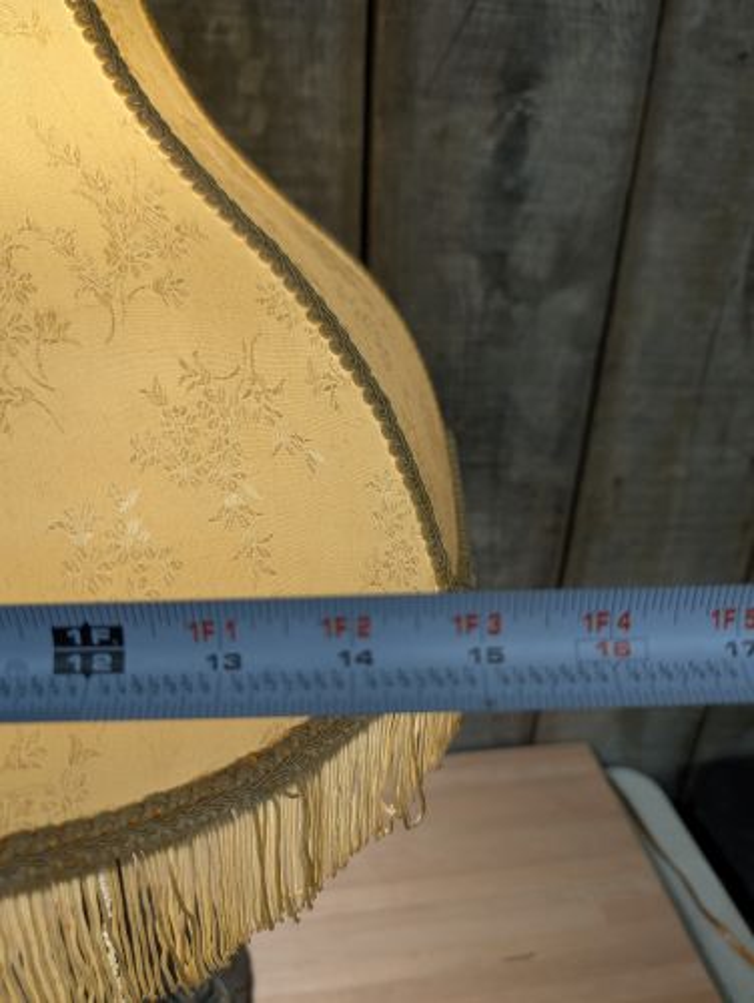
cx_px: 377
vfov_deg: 71.5
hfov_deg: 56.9
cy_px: 502
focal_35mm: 24
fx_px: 696
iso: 65
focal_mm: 6.9
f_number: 1.68
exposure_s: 1/60
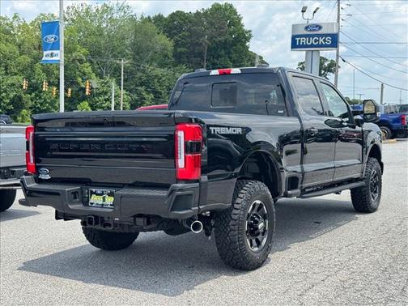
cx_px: 204
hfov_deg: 39.7
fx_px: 566
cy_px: 153
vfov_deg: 30.3
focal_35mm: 48
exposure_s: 1/1395
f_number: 1.78
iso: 64
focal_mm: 6.76
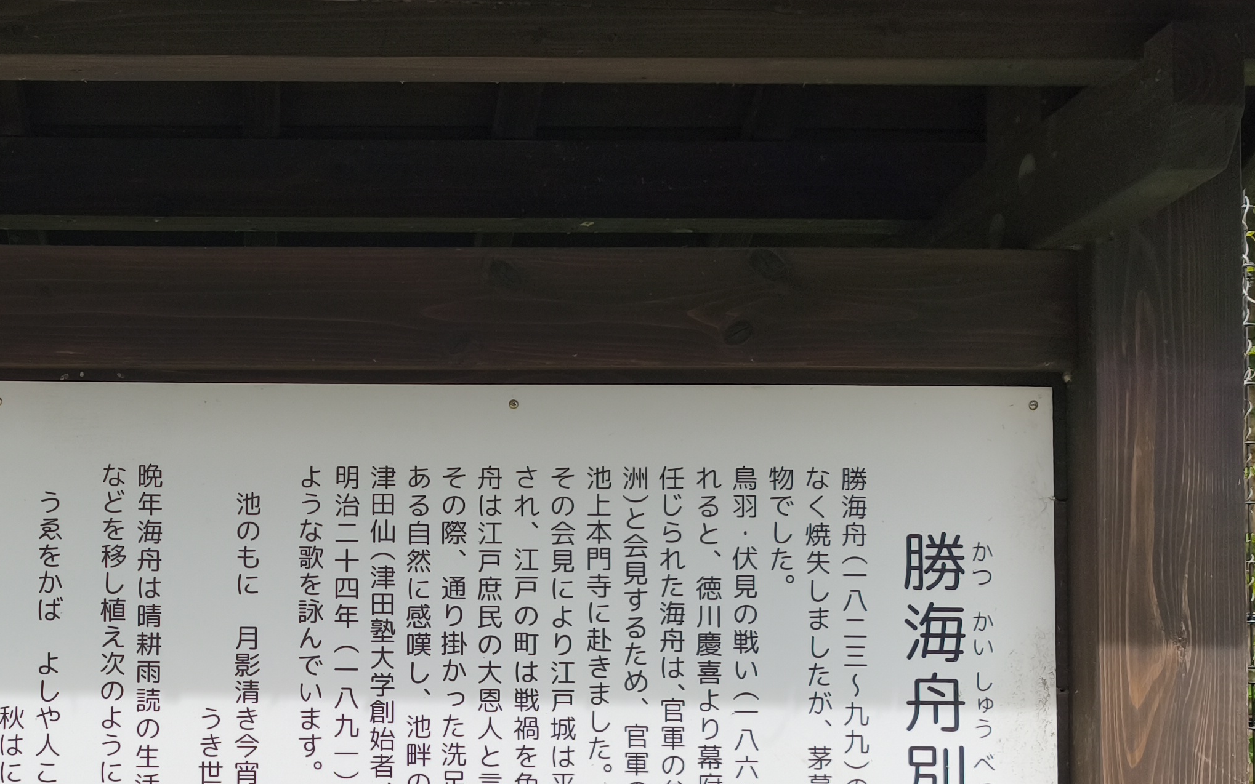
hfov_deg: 39.4
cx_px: 252
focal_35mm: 49
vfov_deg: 25.8
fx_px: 1676
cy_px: 649
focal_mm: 6.57
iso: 80
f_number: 1.6
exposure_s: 1/3830
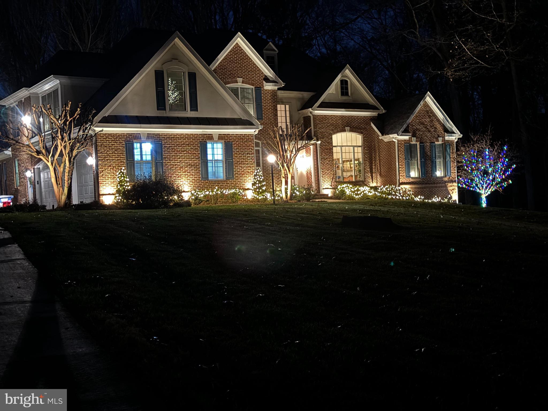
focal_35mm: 48
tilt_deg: -0.4
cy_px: 206
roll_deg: +2.8
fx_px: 760
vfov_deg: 30.3
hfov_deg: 39.7
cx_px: 274
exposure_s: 1/5
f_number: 1.78
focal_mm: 6.86
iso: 500
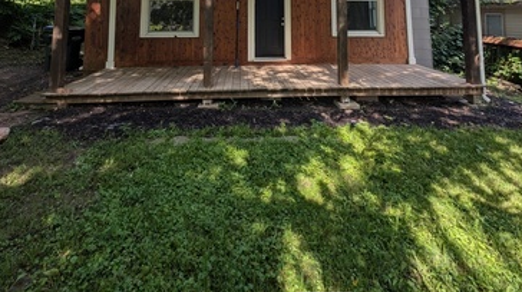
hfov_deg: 92.7
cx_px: 260
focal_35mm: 18
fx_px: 249
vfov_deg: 48.4
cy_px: -9
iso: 37
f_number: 1.95
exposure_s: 1/443
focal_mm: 2.23
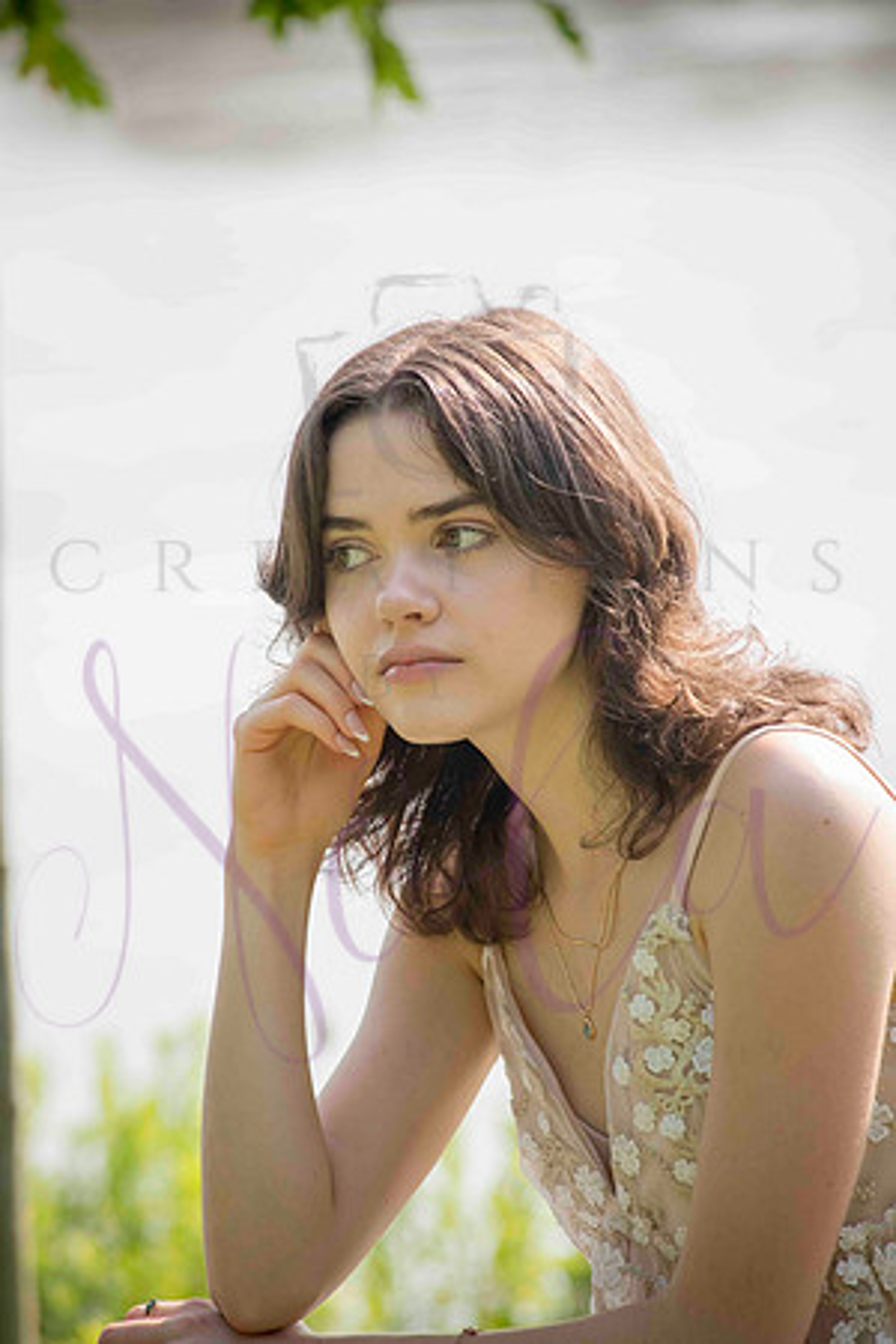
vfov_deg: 10.3
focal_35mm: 200
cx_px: 448
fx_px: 7466
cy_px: 672
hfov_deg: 6.9
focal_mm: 200
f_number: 8
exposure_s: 1/320
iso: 400
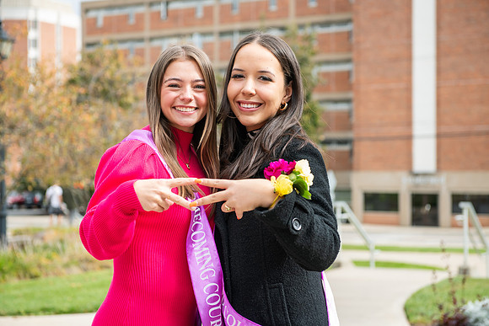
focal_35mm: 70
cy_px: 163
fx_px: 951
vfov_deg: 19.5
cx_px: 244
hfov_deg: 28.8
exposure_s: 1/400
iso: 250
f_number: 4.5
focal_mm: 70
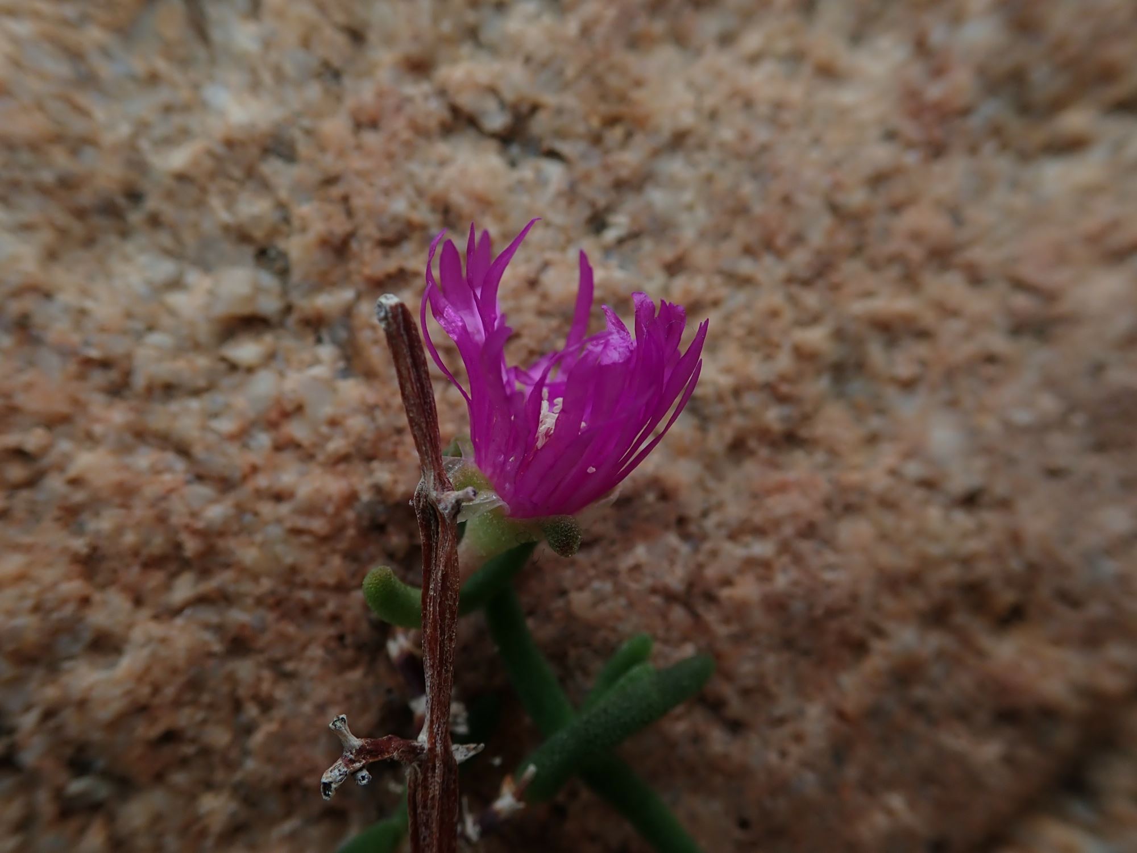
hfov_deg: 60.0
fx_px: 985
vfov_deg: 46.8
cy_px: 426
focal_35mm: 30
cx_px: 568
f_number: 3.2
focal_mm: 5.5
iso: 100
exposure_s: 1/400
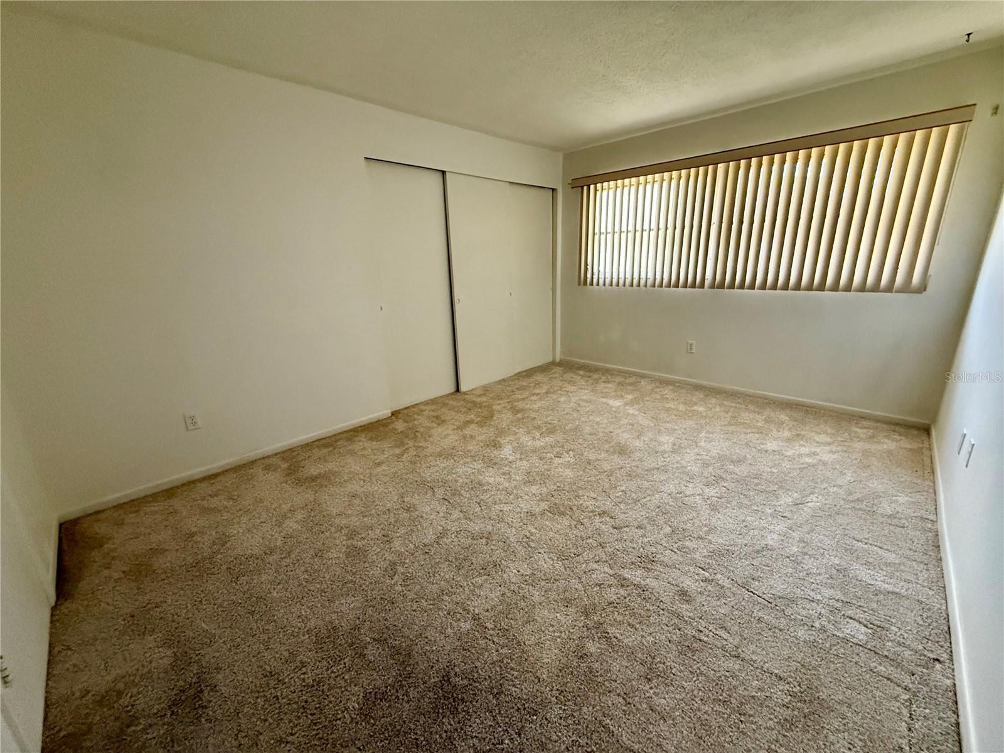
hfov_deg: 102.1
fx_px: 406
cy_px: 376
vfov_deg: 85.7
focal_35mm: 14
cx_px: 502
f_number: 2.2
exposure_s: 1/60
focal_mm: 2.22
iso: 640
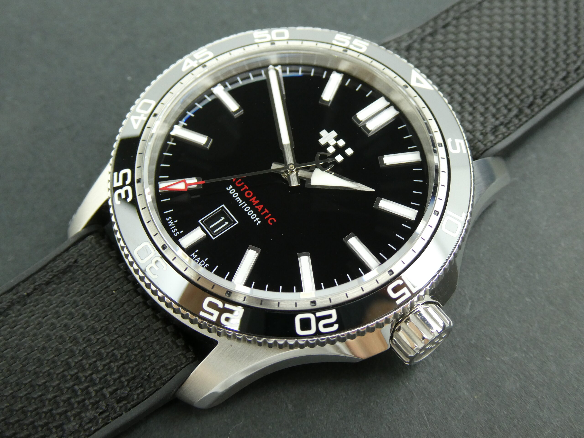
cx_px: 292
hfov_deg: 38.2
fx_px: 844
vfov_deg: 29.1
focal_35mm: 50
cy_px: 219
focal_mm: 9
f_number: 4.1
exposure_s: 1/80
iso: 250
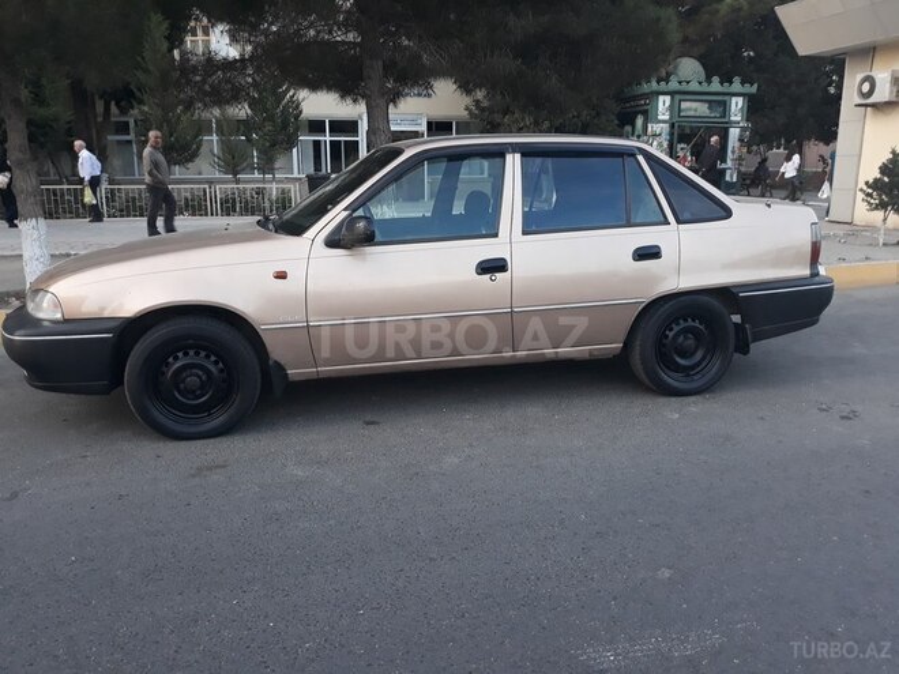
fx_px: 701
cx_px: 450
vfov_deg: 51.4
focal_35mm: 27
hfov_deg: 65.3
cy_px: 337
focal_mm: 3.71
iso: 64
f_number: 1.7
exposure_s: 1/50
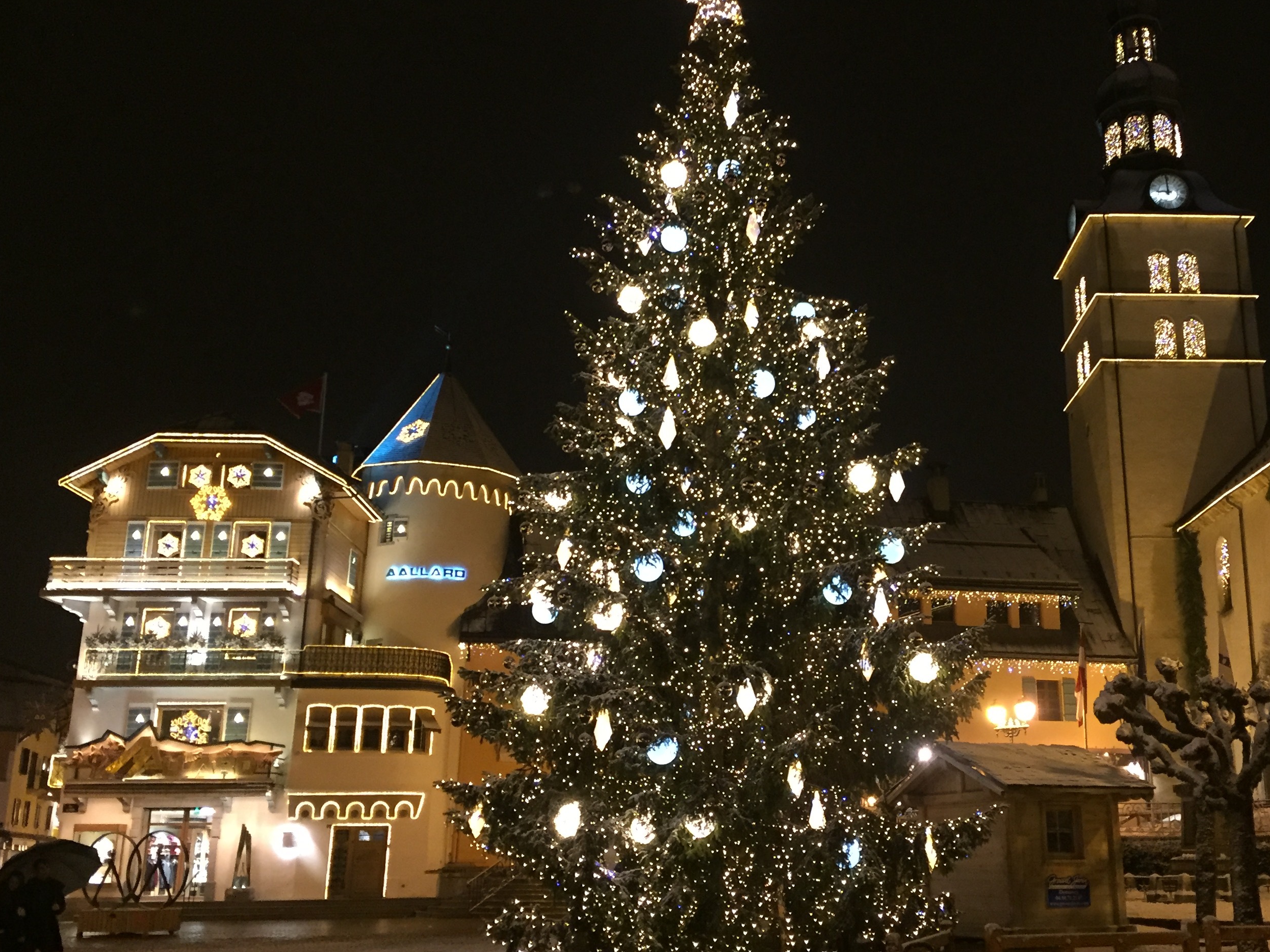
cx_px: 797
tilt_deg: +15.7
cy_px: 466
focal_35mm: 38
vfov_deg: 37.7
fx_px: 1394
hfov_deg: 48.5
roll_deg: +0.4
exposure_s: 1/20
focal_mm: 4.15
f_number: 2.2
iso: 250
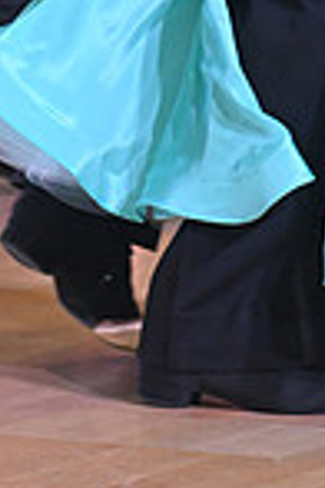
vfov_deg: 4.4
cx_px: 264
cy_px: -448
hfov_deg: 3.0
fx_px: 6215
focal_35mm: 459
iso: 3200
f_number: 5
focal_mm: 116
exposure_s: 1/400
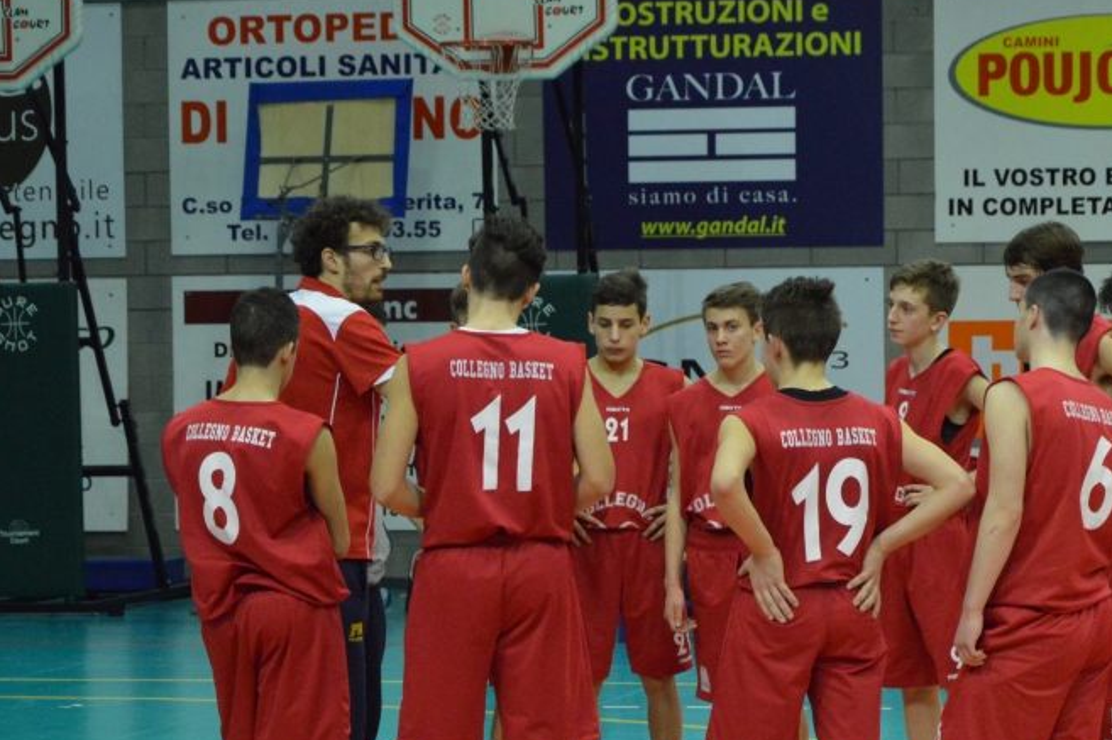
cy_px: 555
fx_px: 4475
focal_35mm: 145
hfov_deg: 14.1
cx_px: 755
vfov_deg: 9.4
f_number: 5.3
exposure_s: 1/80
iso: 3200
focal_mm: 62
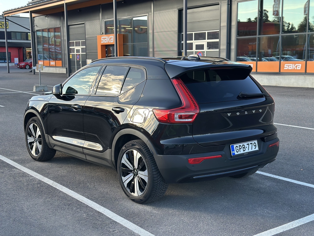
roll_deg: +0.8
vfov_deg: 30.3
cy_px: 118
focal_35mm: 48
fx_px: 435
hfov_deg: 39.7
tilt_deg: -7.2
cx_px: 157
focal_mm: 6.86
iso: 80
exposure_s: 1/541
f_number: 1.78
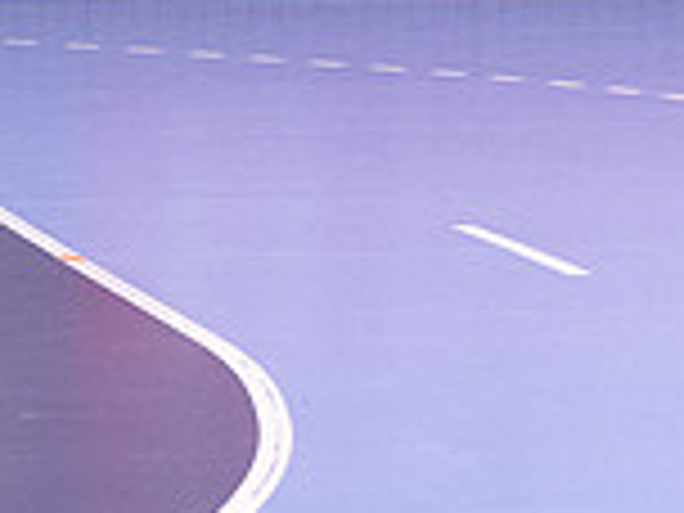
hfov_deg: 7.3
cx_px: -396
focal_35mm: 266
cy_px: -153
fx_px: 5256
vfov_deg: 5.6
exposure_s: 1/640
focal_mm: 70
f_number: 3.5
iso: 6400
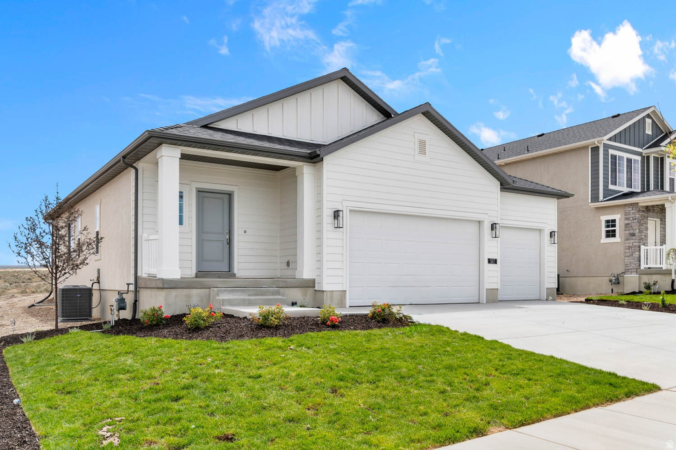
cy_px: 225
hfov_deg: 65.5
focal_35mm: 28
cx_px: 338
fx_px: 525
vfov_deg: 46.3
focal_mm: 28
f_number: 8
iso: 320
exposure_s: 1/400
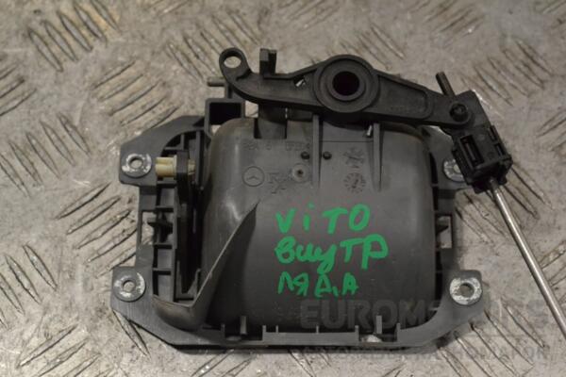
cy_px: 188
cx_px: 283
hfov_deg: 29.9
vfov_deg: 20.2
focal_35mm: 68
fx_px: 1061
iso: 3200
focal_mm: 45
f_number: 10
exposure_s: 1/400
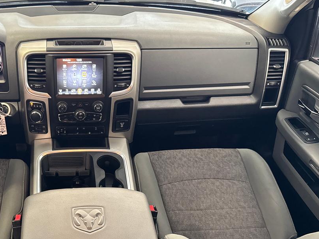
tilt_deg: -39.9
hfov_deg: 47.1
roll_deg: +0.1
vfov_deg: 36.9
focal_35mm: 38
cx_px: 79
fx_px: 350
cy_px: 175
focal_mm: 6.76
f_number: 1.78
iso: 640
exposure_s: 1/60
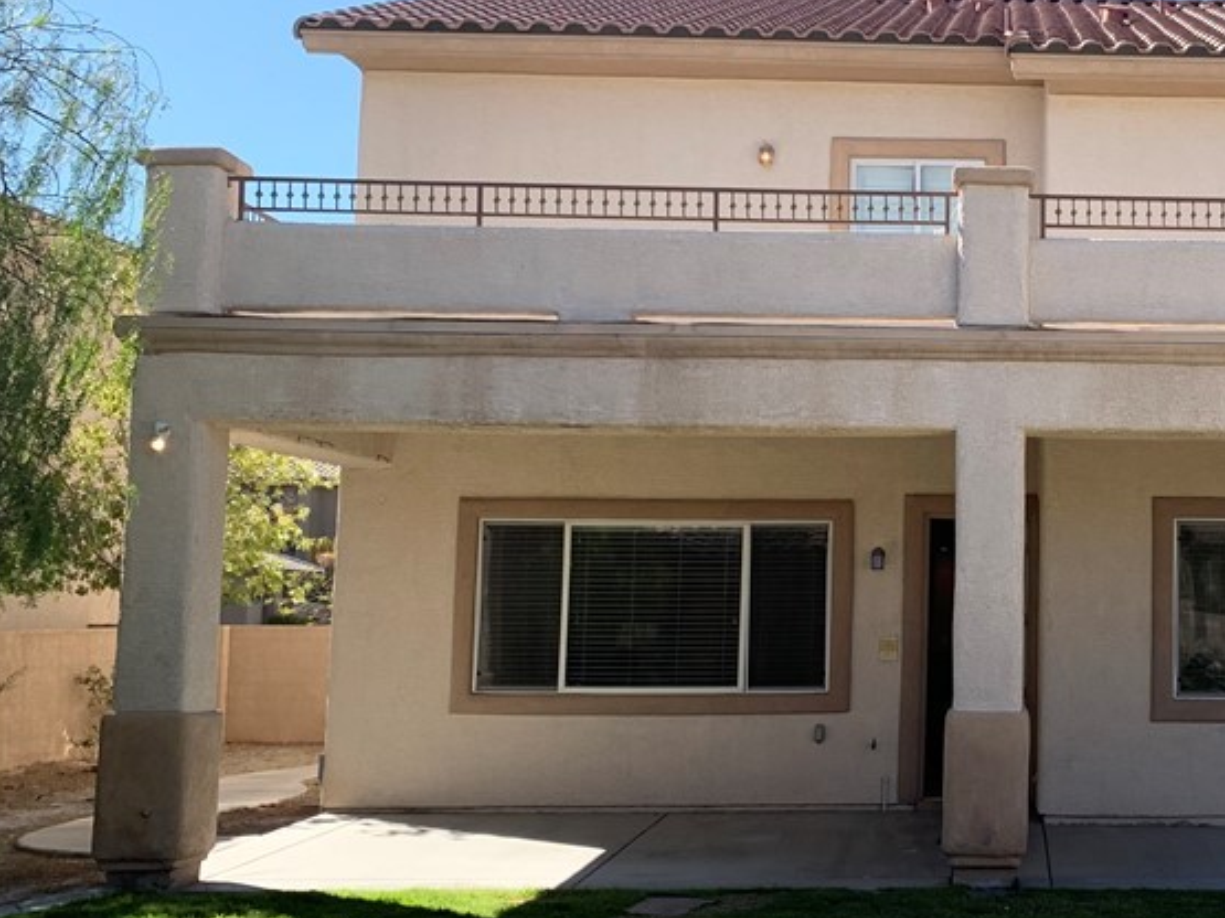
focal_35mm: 48
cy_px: 455
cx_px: 1110
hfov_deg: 37.0
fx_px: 1698
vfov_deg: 30.3
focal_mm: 4.25
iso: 25
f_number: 1.8
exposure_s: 1/1220
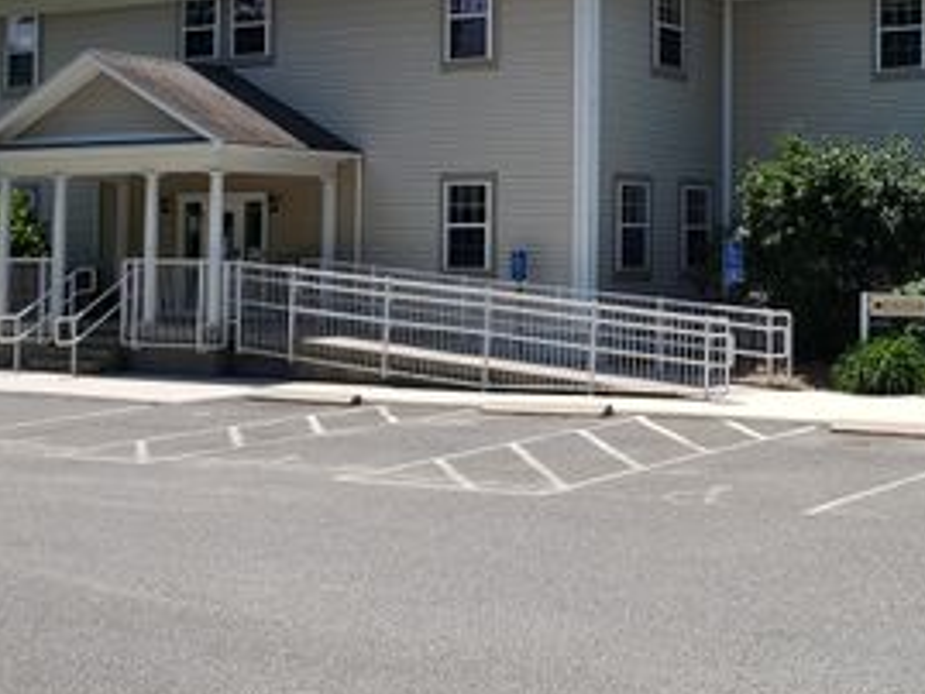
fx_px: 1551
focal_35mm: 58
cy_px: 192
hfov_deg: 31.9
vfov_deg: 25.0
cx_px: 801
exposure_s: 1/1176
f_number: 2.4
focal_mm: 4.3
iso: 50
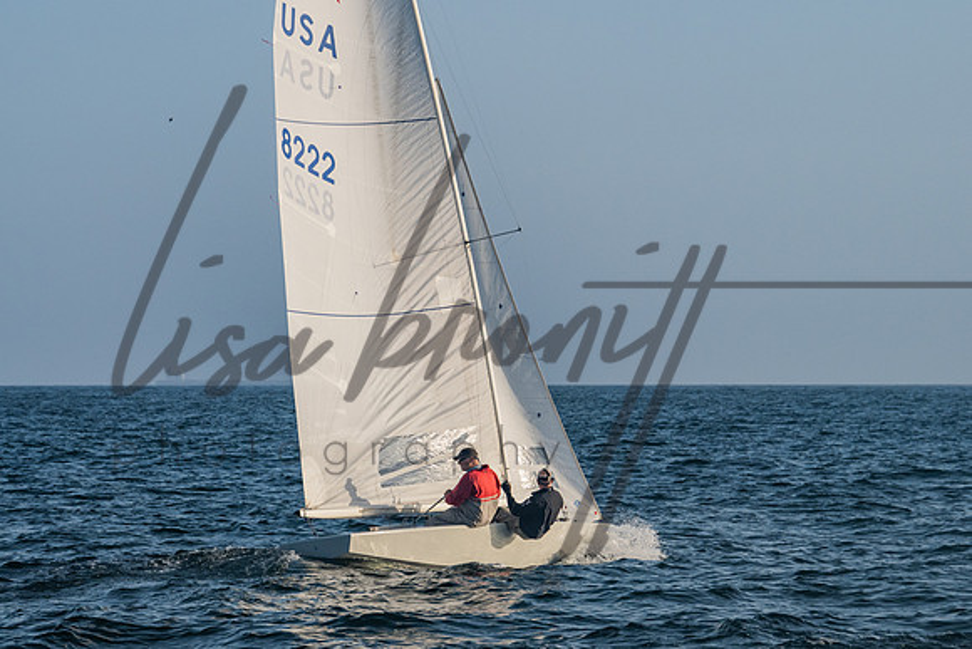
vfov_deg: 8.0
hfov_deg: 11.9
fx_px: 4654
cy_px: 307
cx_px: 444
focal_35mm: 172
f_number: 6.3
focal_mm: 120
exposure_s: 1/1600
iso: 400
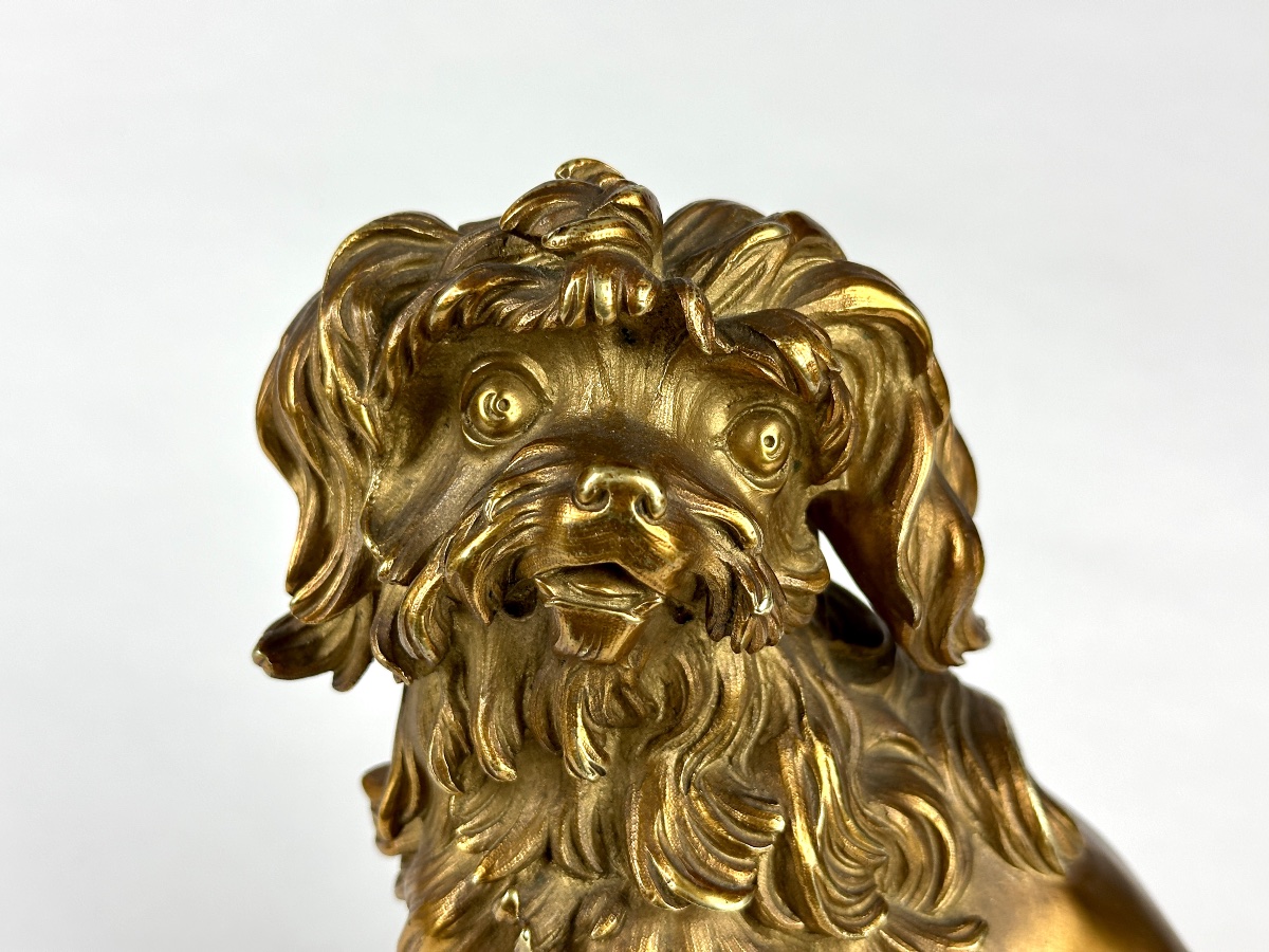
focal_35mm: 48
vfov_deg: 30.3
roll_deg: -1.3
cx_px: 634
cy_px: 476
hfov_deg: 39.7
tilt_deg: -21.3
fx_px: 1760
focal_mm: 6.86
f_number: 1.78
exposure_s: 1/100
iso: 64
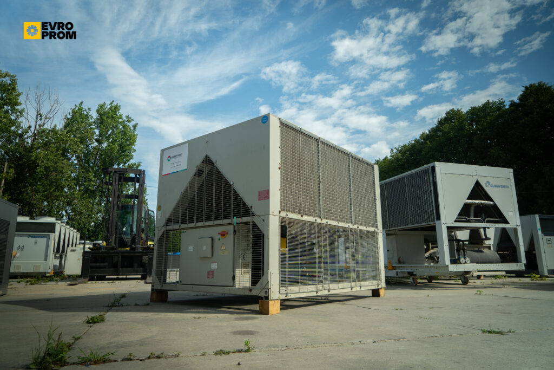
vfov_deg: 53.1
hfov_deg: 73.7
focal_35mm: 24
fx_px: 369
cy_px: 185
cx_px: 277
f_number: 4
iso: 100
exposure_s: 1/100
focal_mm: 24
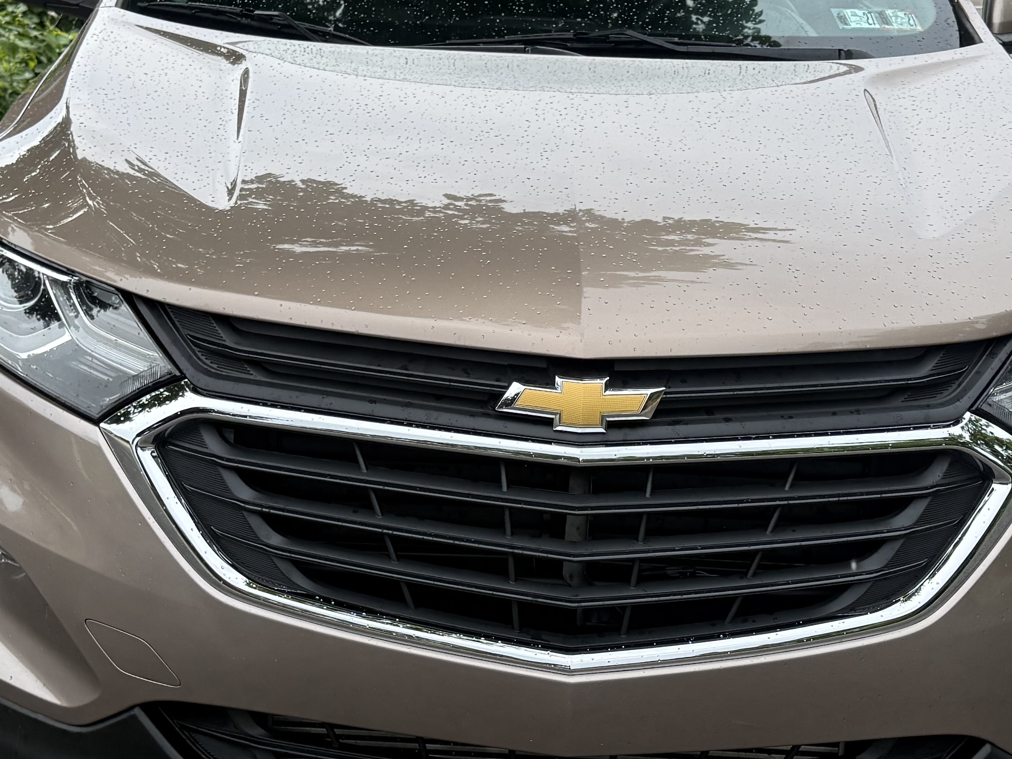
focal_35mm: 61
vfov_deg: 24.0
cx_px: 472
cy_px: 356
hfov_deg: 31.7
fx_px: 1784
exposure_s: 1/2110
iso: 100
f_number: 1.78
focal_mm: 6.76
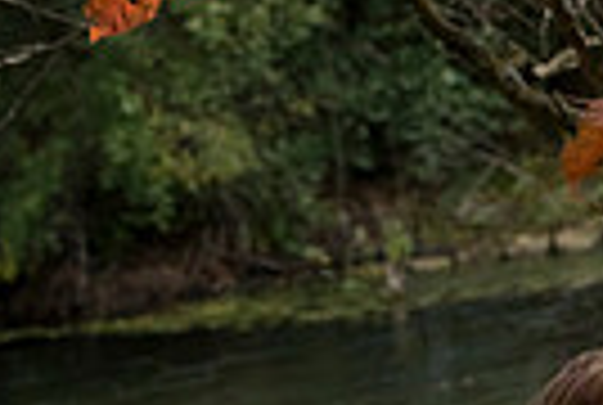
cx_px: 648
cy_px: 783
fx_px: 4835
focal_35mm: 288
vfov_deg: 4.7
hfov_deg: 7.1
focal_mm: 86
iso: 800
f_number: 8
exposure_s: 1/640
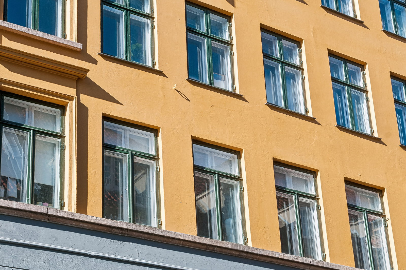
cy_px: 135
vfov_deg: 25.8
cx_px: 203
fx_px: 592
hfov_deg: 37.8
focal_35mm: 52
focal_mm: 35
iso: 200
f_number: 10
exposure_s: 1/250
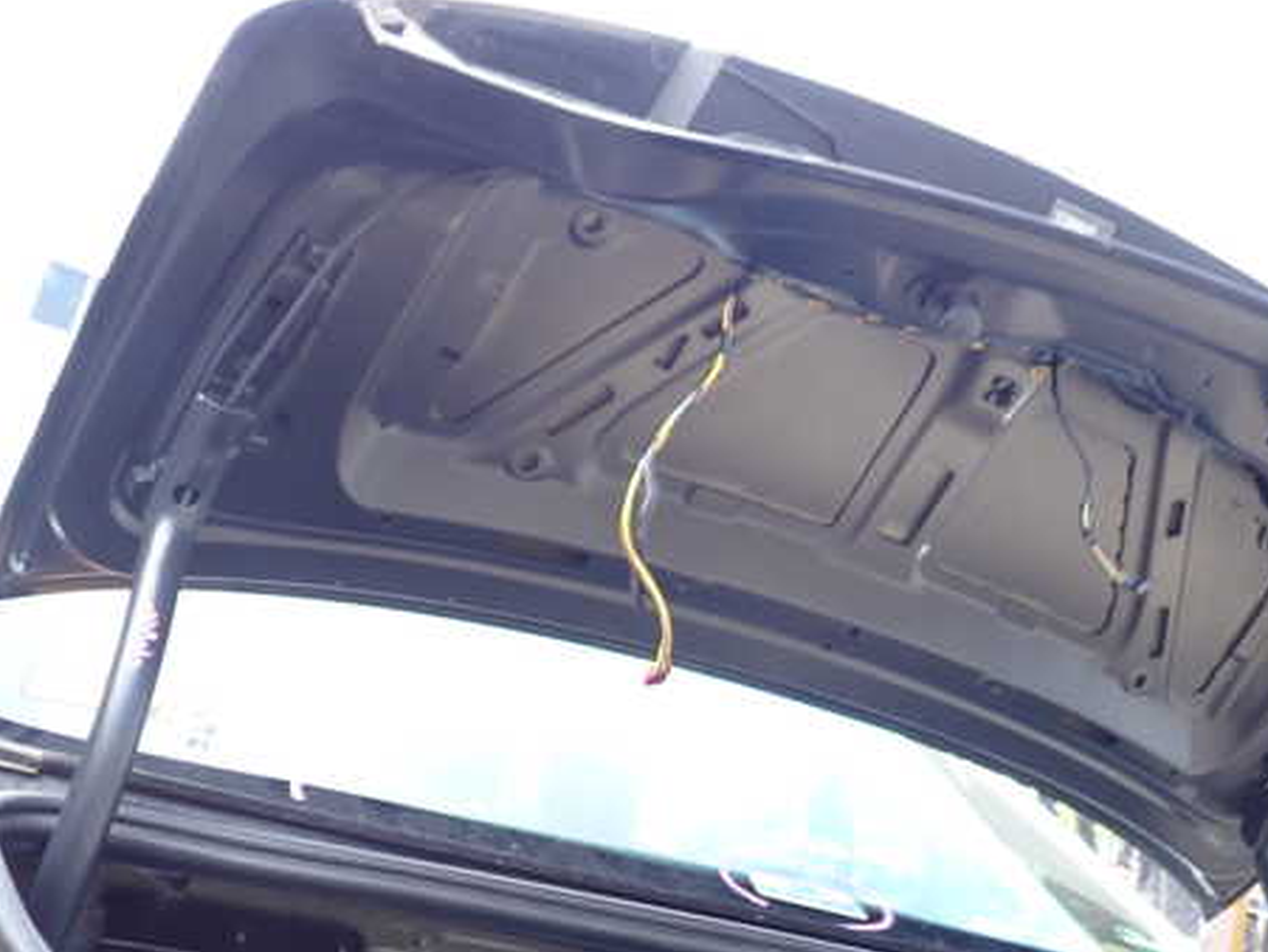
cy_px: 417
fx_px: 1466
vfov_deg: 35.9
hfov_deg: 46.5
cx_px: 752
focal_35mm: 40
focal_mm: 5.4
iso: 100
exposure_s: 1/100
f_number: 2.3
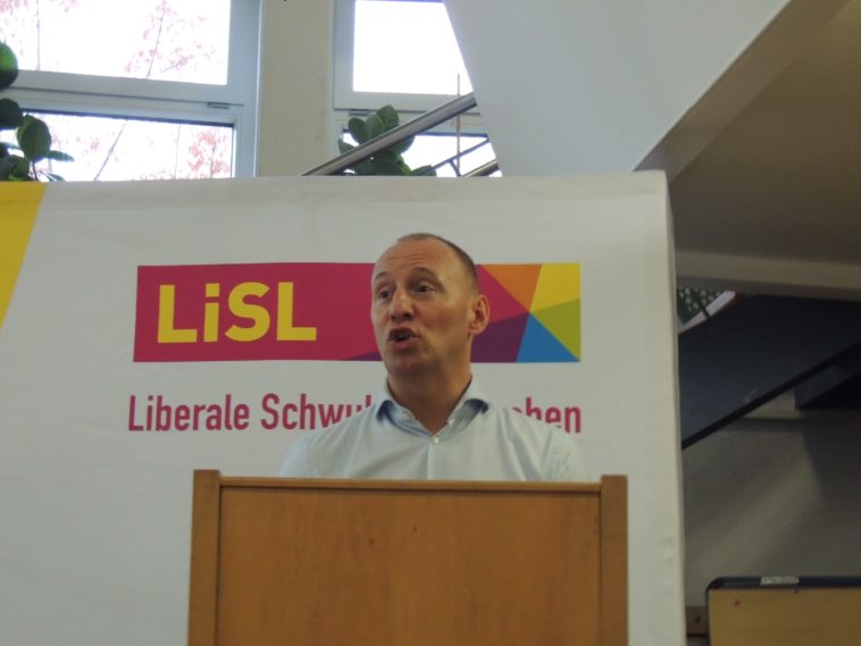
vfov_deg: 16.4
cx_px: 430
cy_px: 323
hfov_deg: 21.8
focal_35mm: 90
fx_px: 2239
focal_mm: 16
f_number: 4.1
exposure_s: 1/25
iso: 800
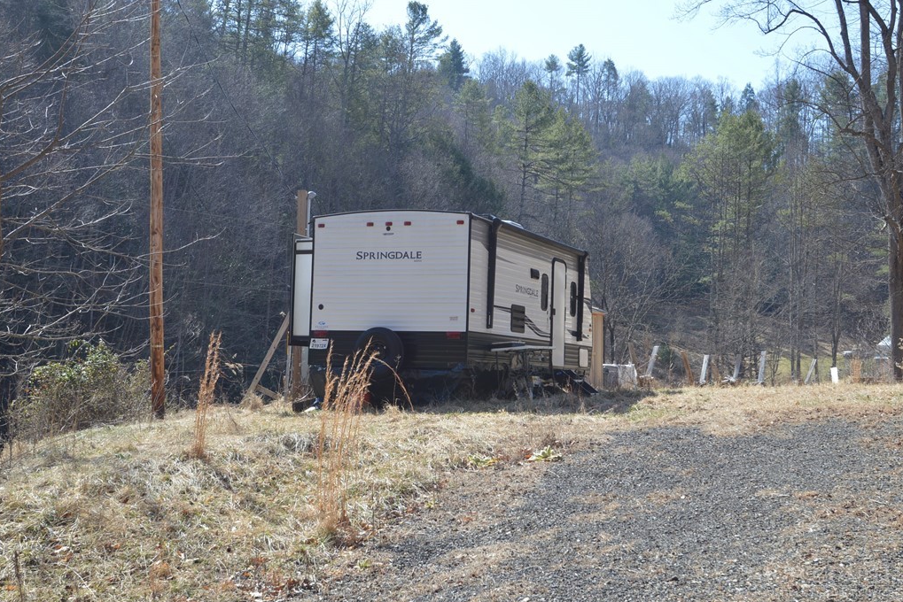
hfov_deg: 39.9
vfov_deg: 27.3
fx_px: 1243
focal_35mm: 50
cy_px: 305
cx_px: 449
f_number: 6.3
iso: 100
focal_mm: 31
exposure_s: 1/160
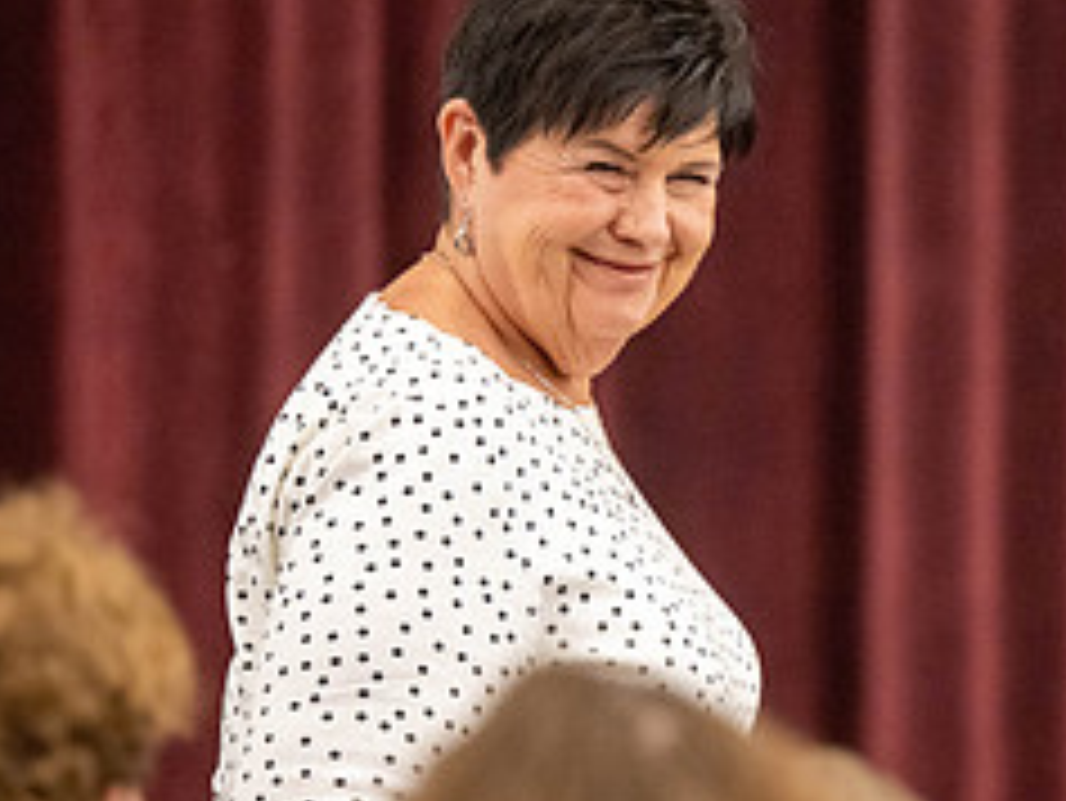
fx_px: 12694
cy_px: 470
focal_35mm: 412
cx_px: 999
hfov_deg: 4.8
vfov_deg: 3.6
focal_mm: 175
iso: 5000
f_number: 2.8
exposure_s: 1/200
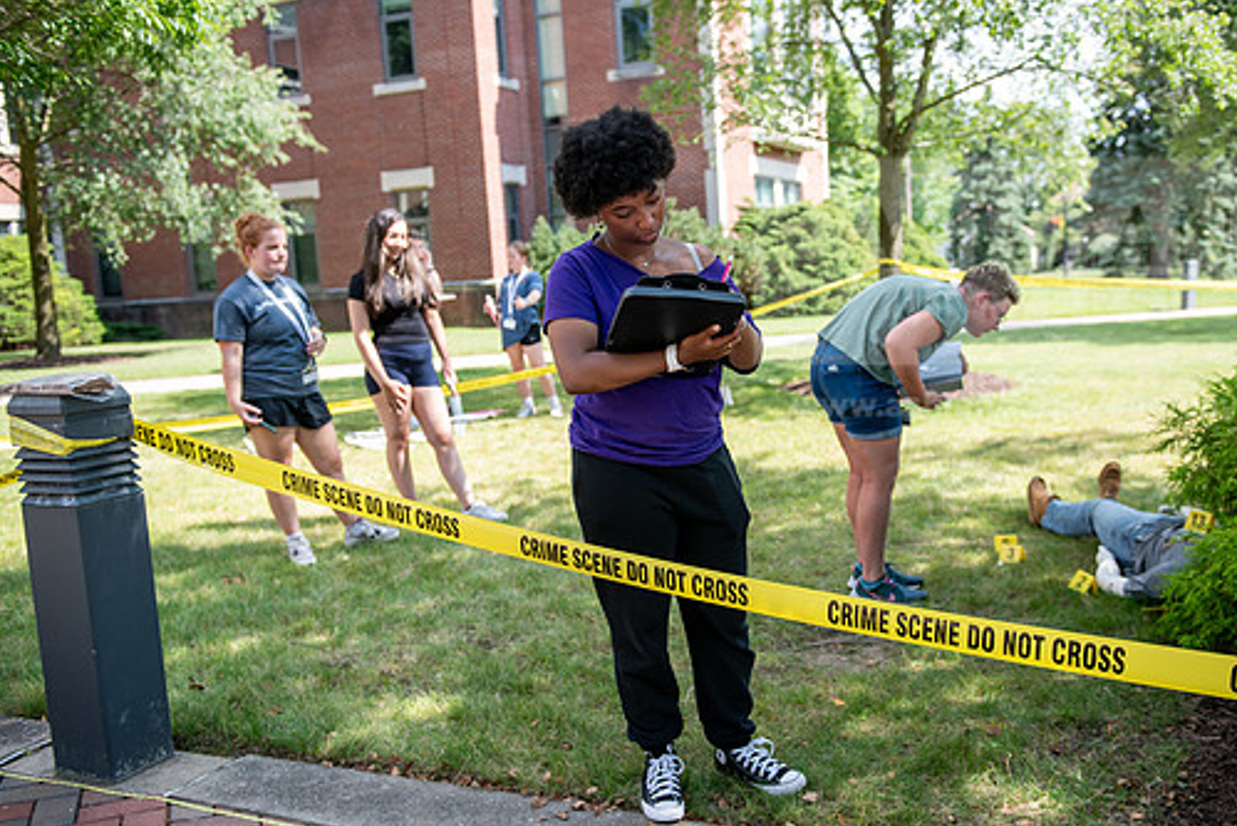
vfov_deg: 36.9
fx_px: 1237
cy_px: 458
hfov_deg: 53.0
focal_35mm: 36
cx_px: 679
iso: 160
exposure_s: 1/500
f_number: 3.2
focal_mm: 31
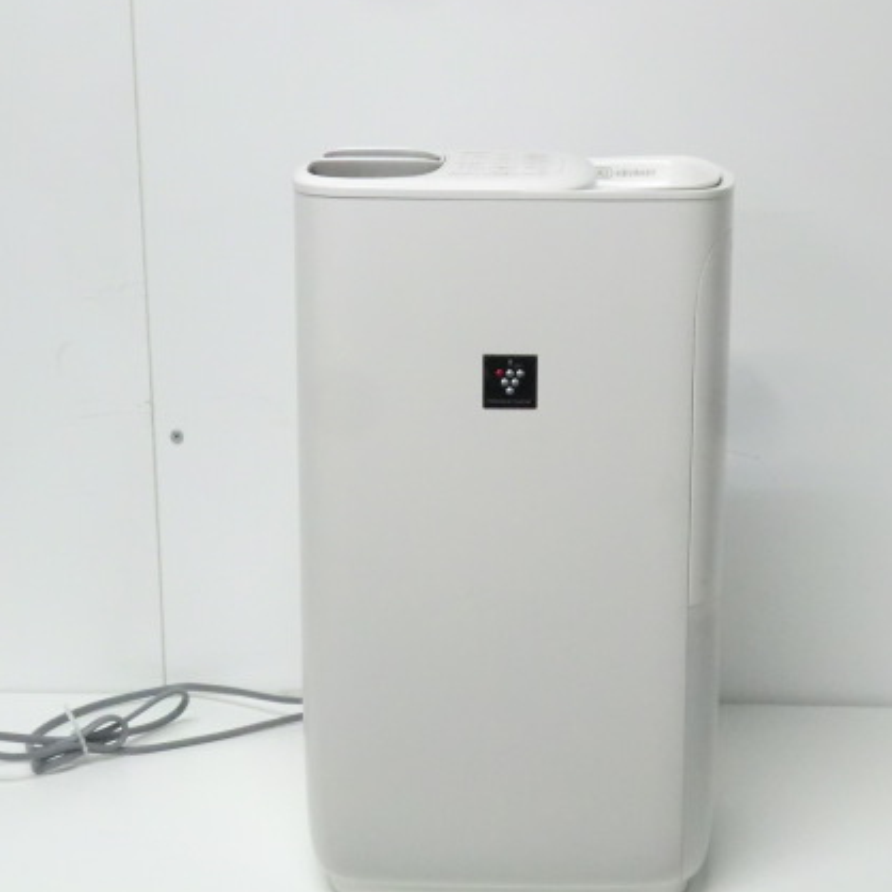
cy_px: 433
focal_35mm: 73
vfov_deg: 23.7
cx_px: 508
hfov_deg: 23.7
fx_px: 2128
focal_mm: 9.8
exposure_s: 1/50
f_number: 4.5
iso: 800
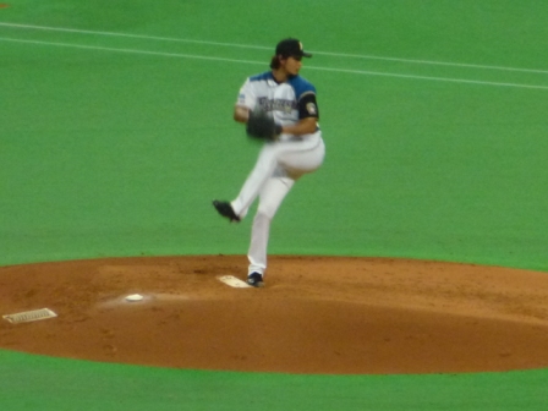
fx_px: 13472
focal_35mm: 851
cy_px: 206
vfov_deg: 1.7
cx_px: 274
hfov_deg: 2.3
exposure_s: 1/50
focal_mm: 68.8
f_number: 5.9
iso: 400
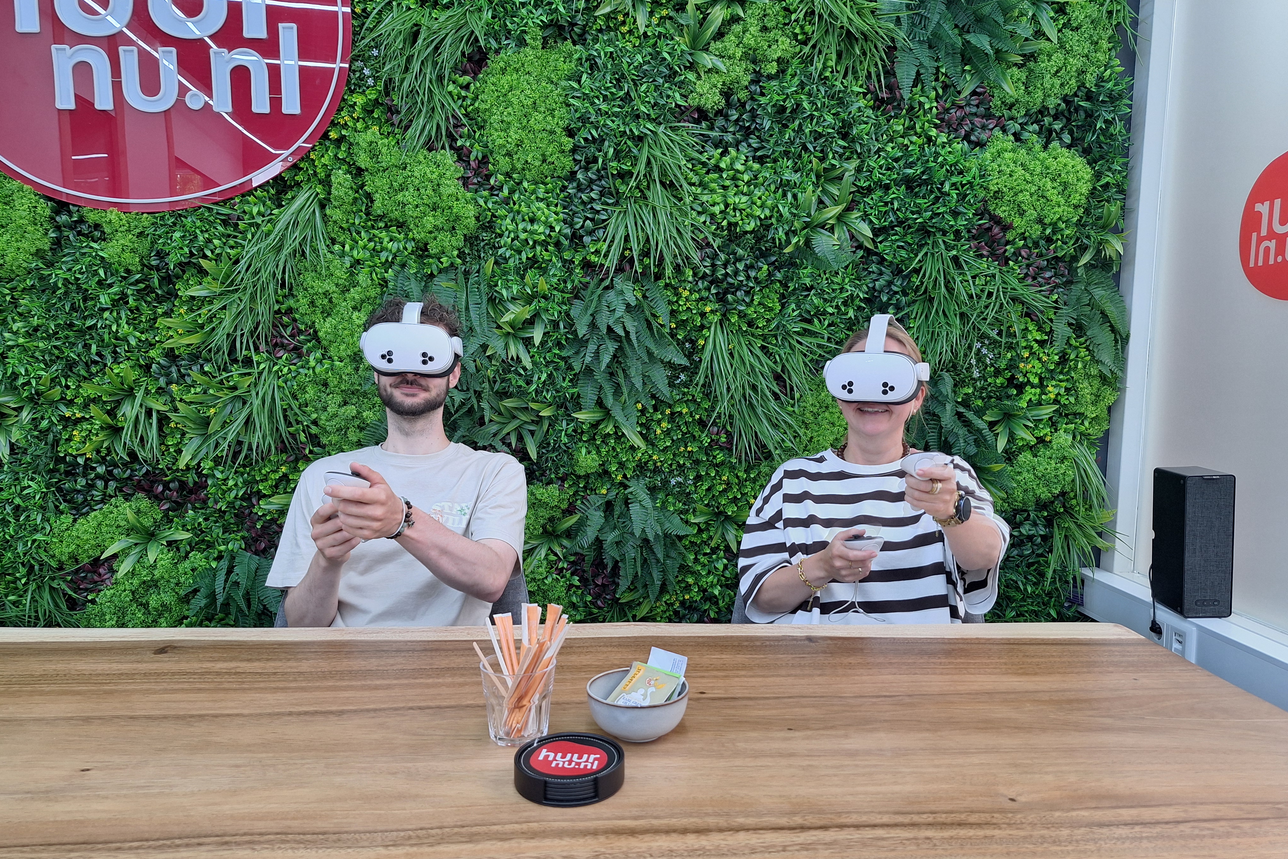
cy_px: 469
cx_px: 645
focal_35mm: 24
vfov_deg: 53.1
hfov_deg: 73.7
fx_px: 859
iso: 125
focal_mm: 5.54
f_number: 1.8
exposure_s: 1/50
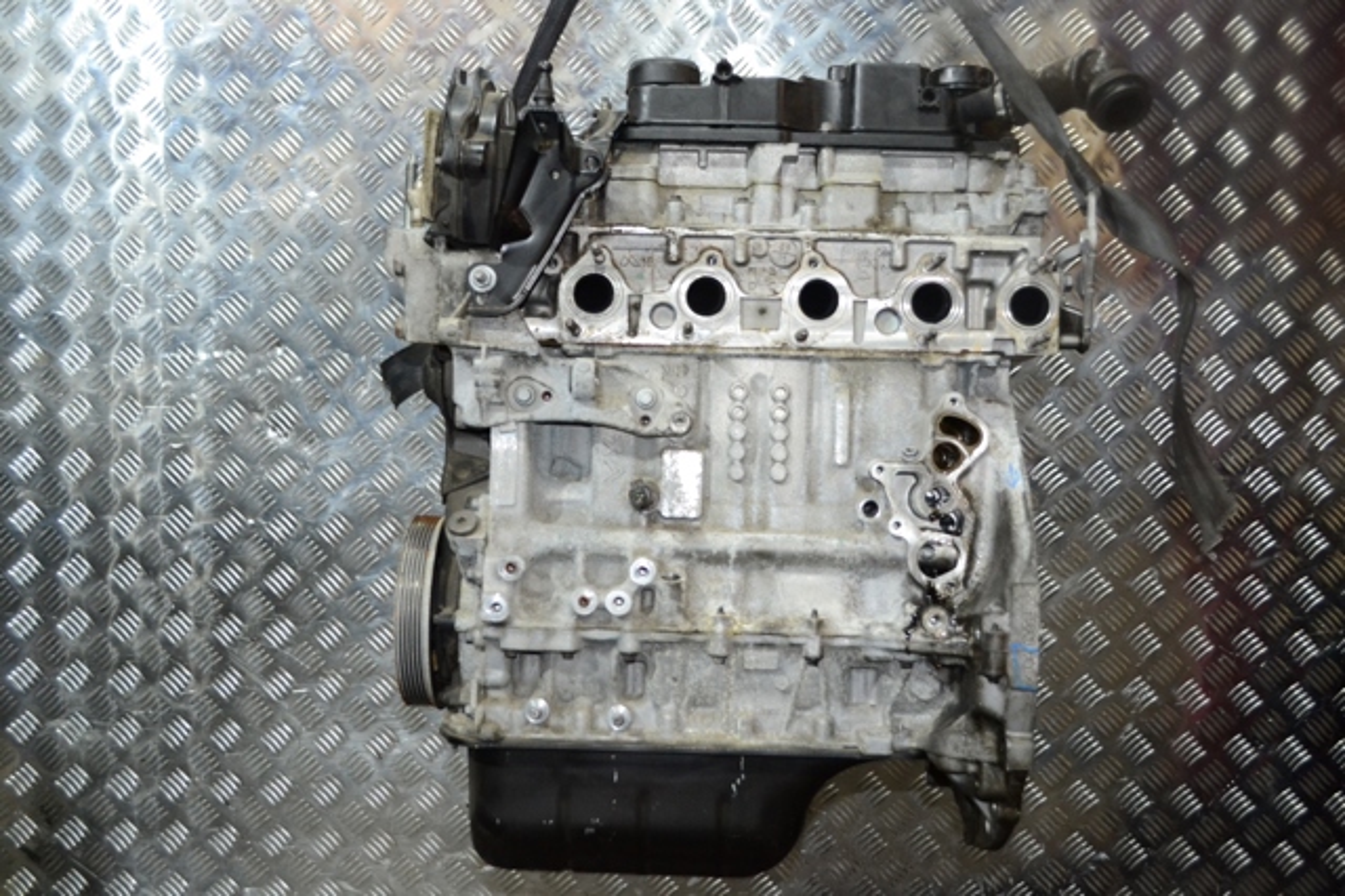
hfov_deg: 49.6
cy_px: 448
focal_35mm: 39
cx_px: 672
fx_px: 1456
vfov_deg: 34.2
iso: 1400
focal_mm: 26
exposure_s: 1/60
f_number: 5
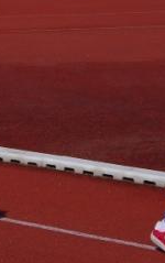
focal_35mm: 235
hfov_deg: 5.4
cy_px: 56
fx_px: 1686
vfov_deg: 8.9
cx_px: -280
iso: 100
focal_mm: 36
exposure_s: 1/400
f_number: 9
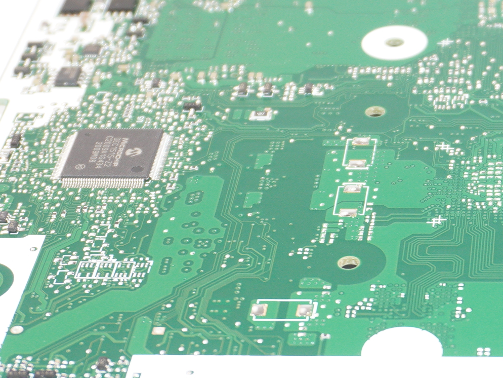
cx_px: 577
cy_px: 199
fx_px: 1838
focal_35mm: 126
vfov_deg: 11.7
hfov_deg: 15.1
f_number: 5.6
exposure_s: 1/125
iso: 320
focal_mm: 29
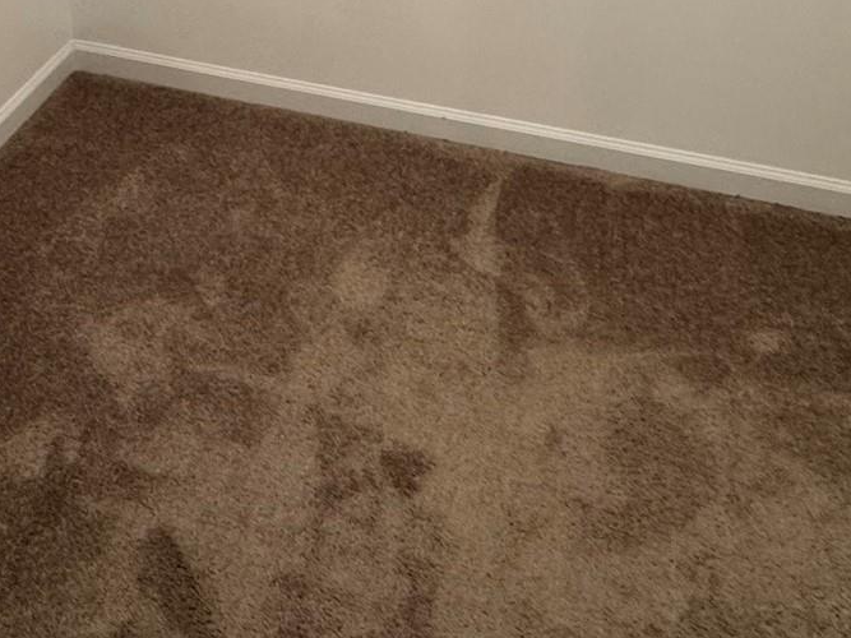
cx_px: 281
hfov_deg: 43.2
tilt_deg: -14.2
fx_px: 1057
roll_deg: -2.9
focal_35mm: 43
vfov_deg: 26.9
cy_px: -239
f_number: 2.2
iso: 200
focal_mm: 2.22
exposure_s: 1/120
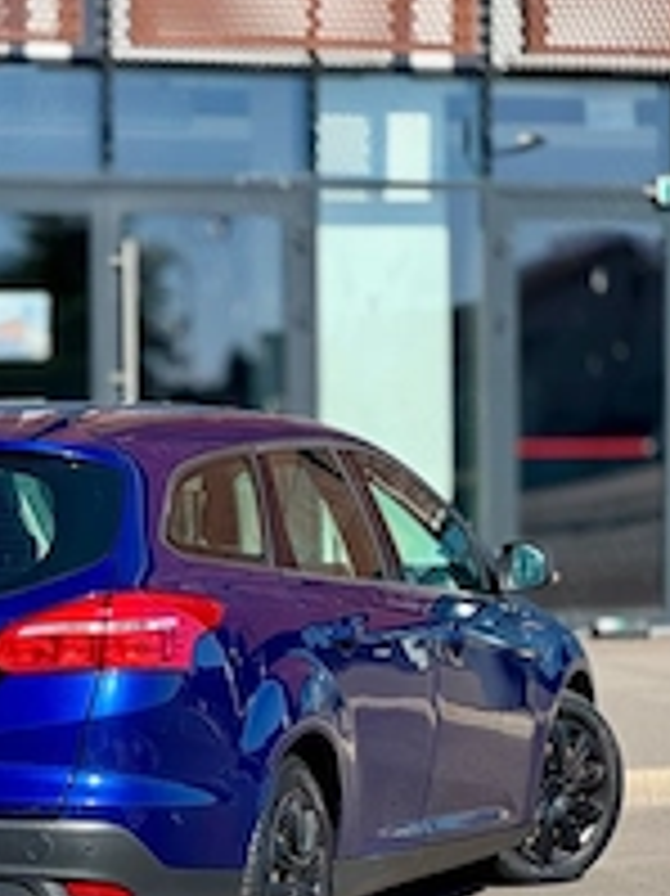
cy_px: 549
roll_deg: +0.2
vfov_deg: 12.7
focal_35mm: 155
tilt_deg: -1.1
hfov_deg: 9.5
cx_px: 85
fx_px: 4004
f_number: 2.8
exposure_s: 1/451
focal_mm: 9
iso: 25
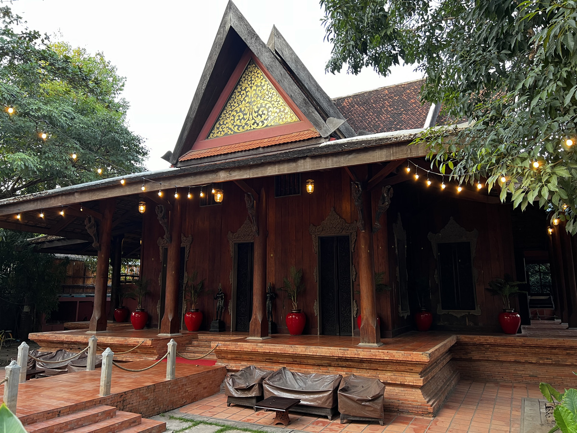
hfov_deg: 67.3
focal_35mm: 26
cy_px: 216
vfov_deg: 53.1
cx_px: 288
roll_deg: +0.7
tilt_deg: +10.7
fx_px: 433
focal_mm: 5.7
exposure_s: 1/50
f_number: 1.5
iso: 80
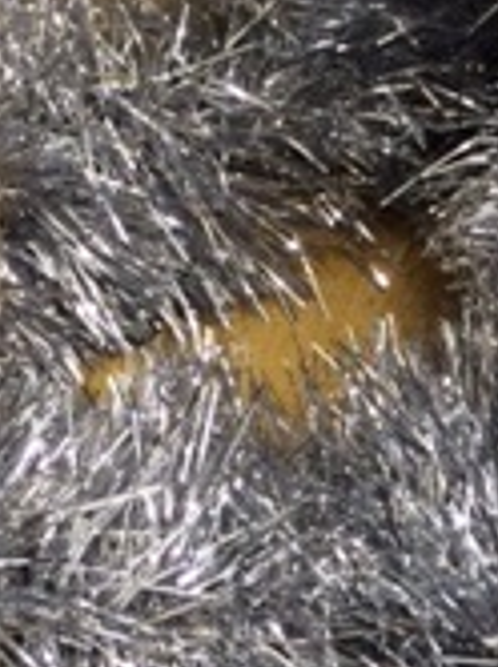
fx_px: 2154
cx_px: 353
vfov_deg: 17.4
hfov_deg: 13.2
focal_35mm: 112
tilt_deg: -65.8
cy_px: 559
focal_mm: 4.15
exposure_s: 1/33
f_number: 2.2
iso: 160
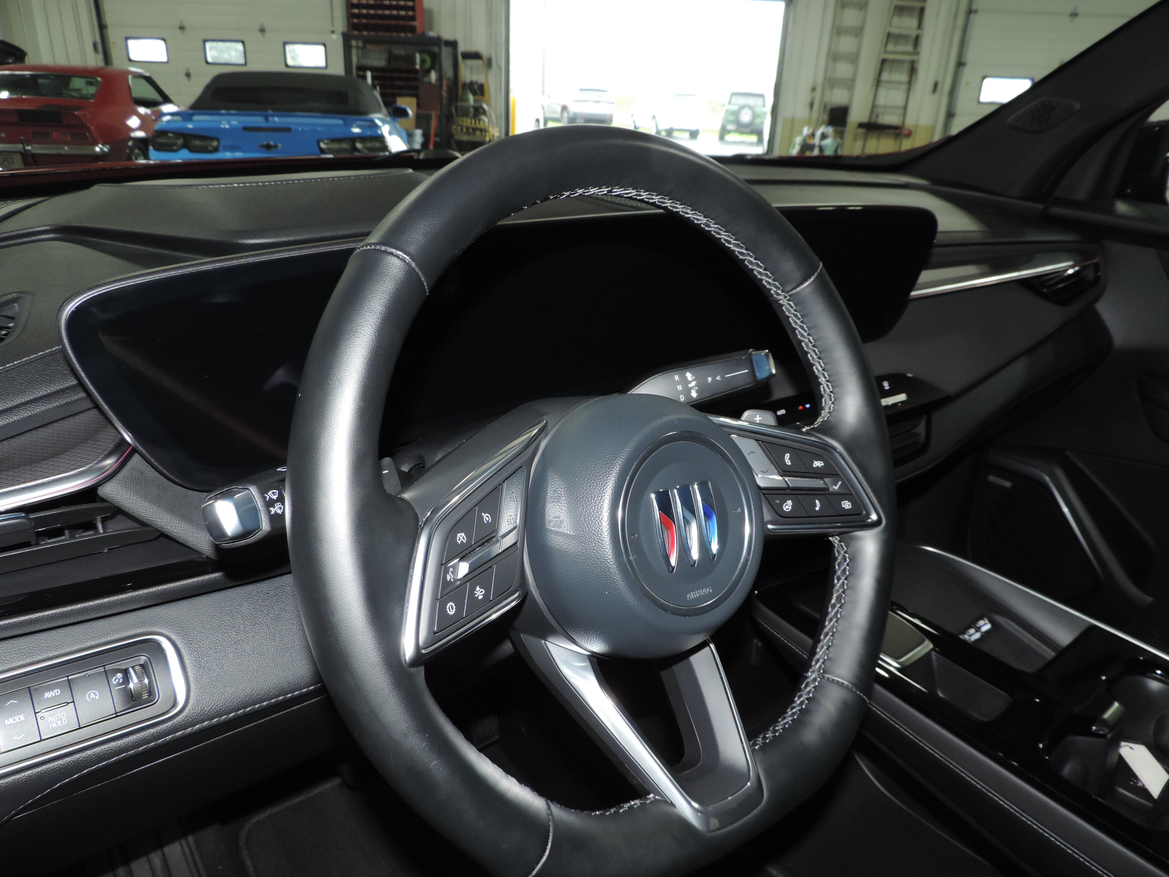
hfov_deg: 71.6
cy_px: 438
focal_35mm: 24
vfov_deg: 56.8
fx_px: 810
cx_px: 584
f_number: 3
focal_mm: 4.3
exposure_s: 1/30
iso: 200
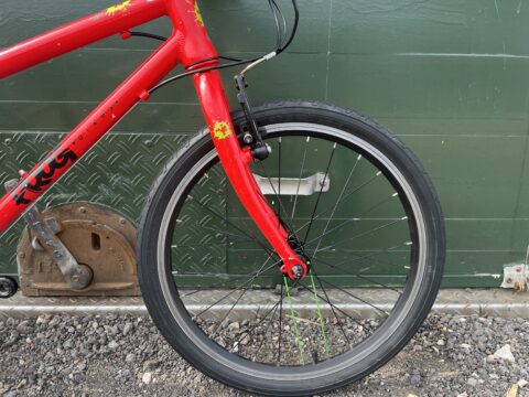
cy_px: 198
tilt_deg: -16.7
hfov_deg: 67.3
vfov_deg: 53.1
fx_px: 397
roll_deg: -0.1
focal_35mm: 26
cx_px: 264
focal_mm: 5.1
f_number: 1.6
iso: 50
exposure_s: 1/400
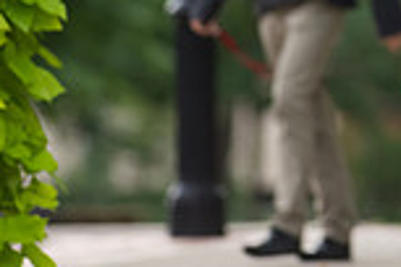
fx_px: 12686
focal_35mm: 1139
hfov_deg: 1.8
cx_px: 608
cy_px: -195
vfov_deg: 1.2
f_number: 3.5
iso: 800
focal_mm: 300
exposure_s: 1/400
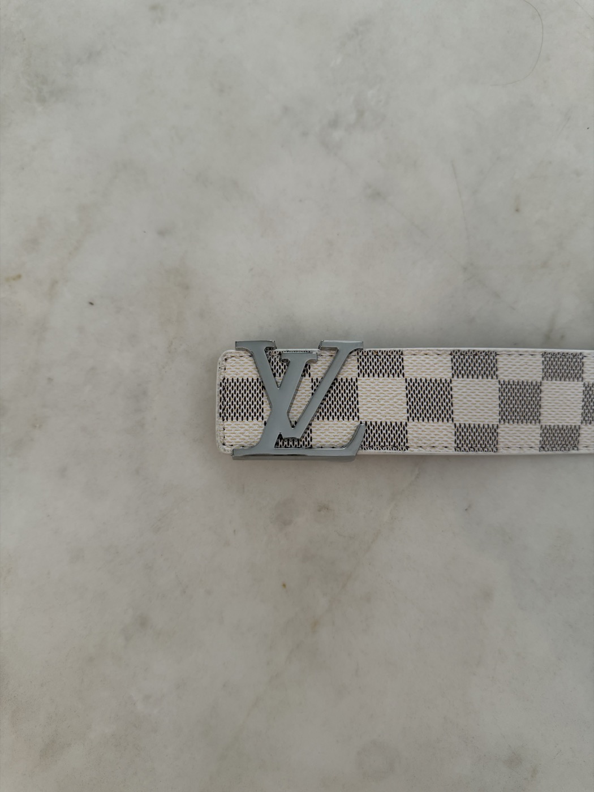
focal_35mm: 24
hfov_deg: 56.8
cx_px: 297
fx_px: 549
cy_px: 396
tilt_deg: -80.7
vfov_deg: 71.6
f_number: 1.78
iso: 160
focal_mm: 6.76
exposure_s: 1/120
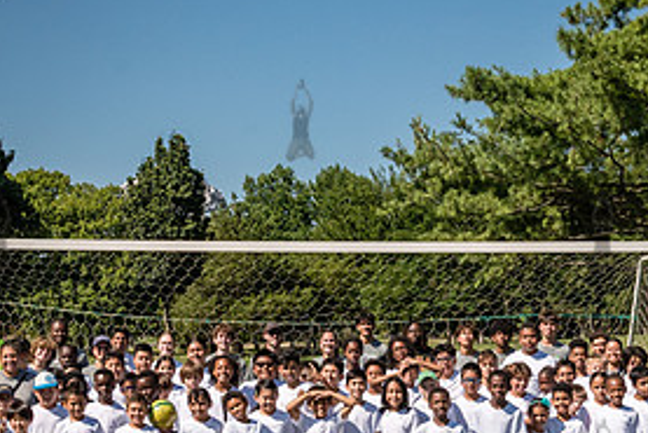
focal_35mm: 88
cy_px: 412
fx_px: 1585
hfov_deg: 23.1
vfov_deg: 15.3
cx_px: 354
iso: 800
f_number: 8
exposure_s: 1/2500
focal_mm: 31
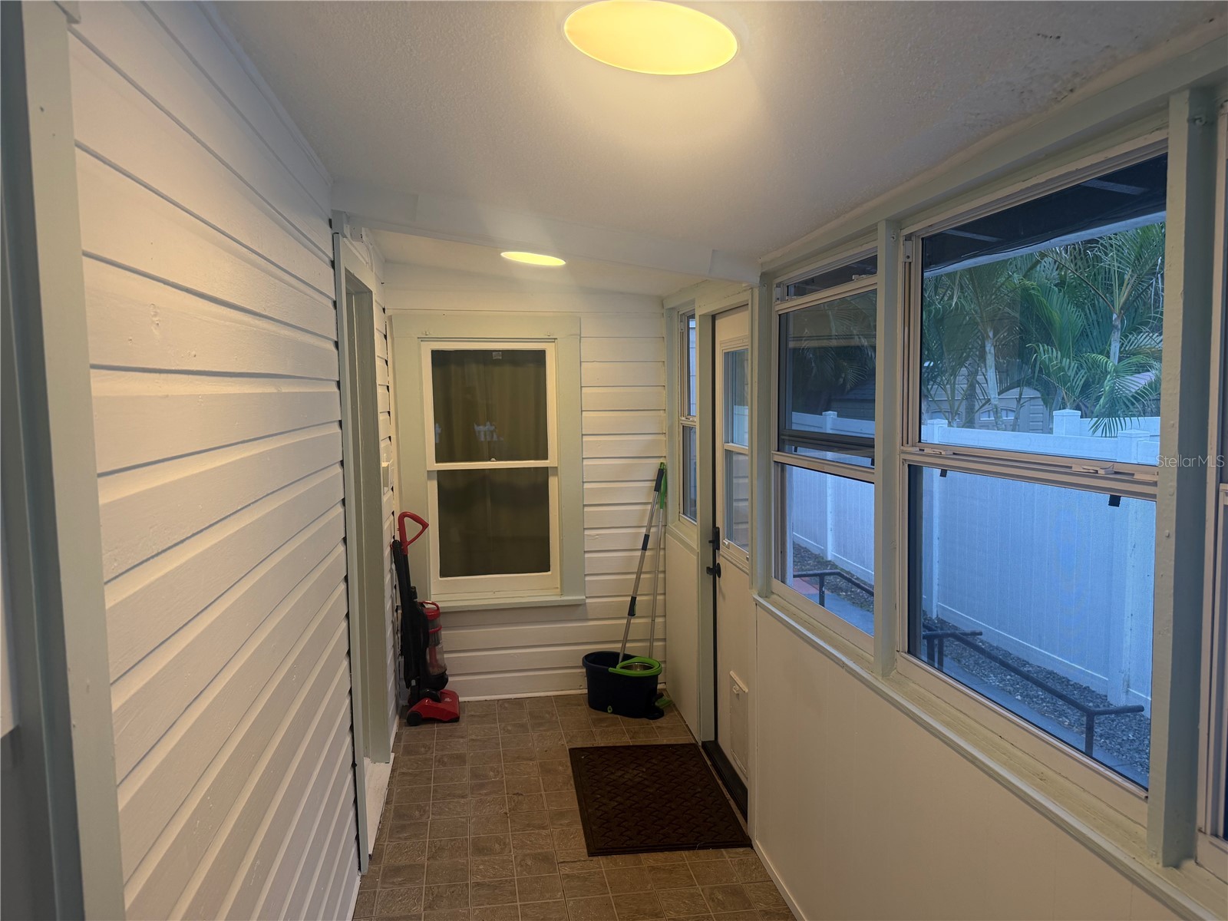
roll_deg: +1.3
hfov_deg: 71.6
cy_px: 460
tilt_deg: -3.9
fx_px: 851
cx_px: 614
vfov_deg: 56.8
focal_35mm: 24
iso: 125
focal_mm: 6.76
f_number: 1.78
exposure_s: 1/232
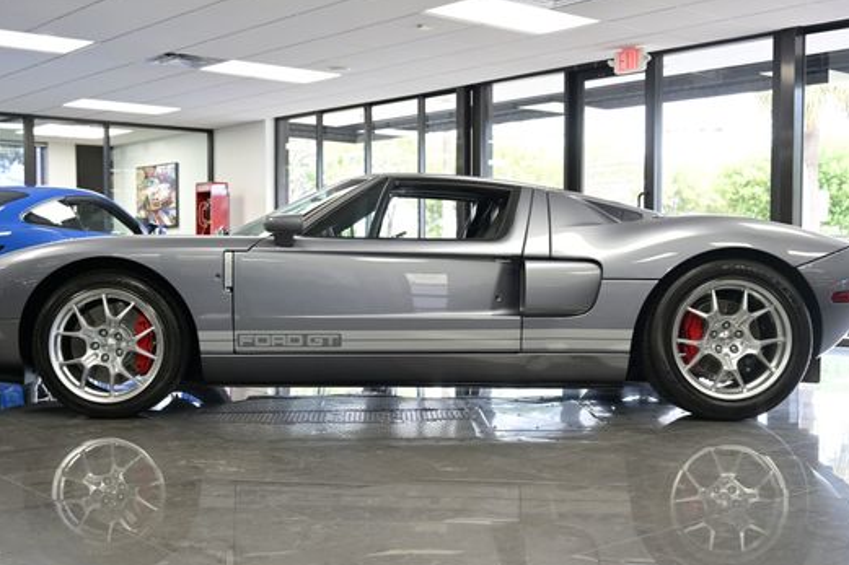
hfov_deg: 45.4
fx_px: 1014
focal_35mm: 43
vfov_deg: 31.1
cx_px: 389
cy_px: 311
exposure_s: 1/200
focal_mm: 35
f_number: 4.5
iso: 1250
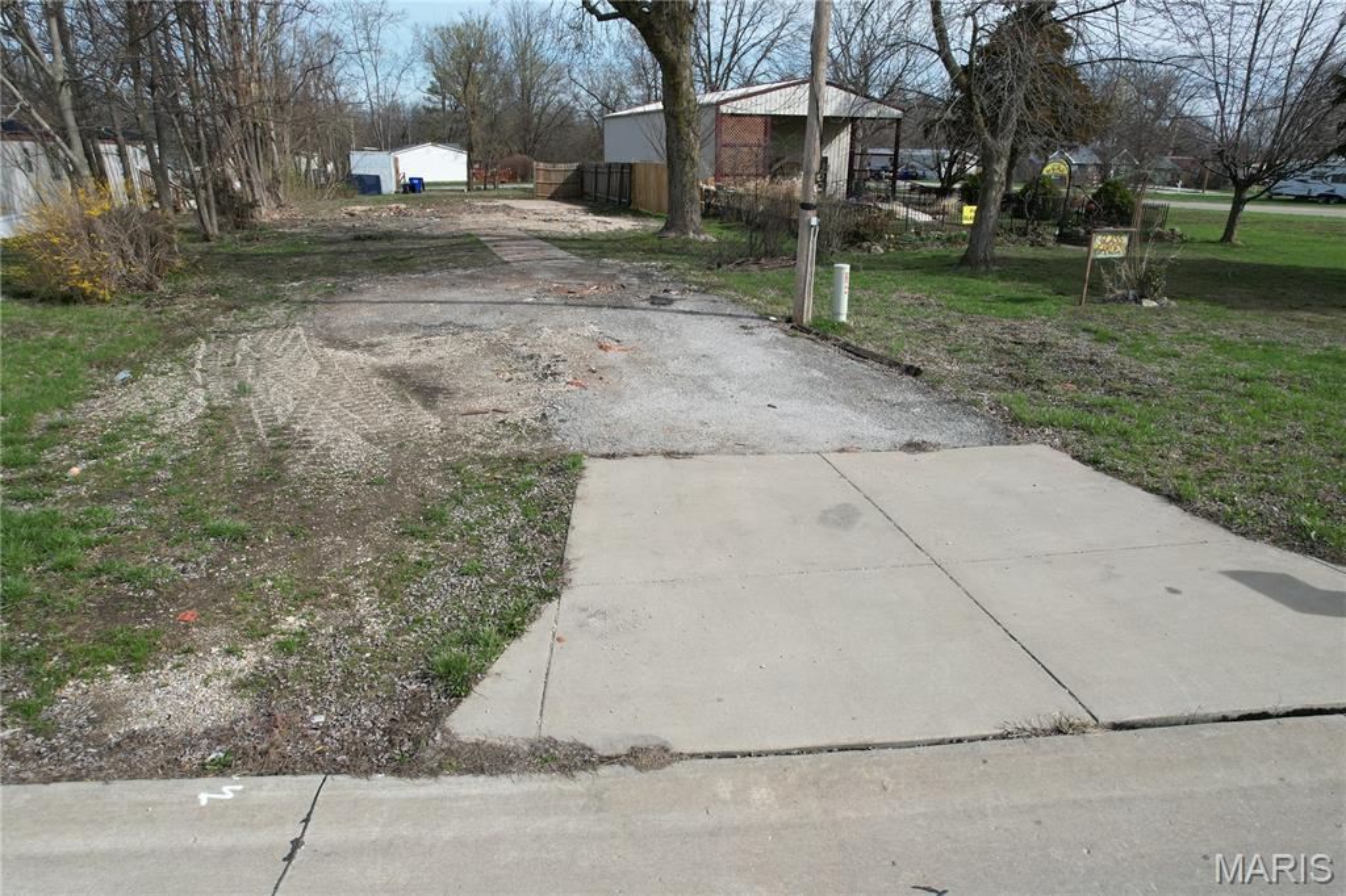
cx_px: 673
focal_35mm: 22
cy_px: 448
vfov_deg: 57.2
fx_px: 822
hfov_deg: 78.6
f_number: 2.8
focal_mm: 8.38
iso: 100
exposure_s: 1/1500
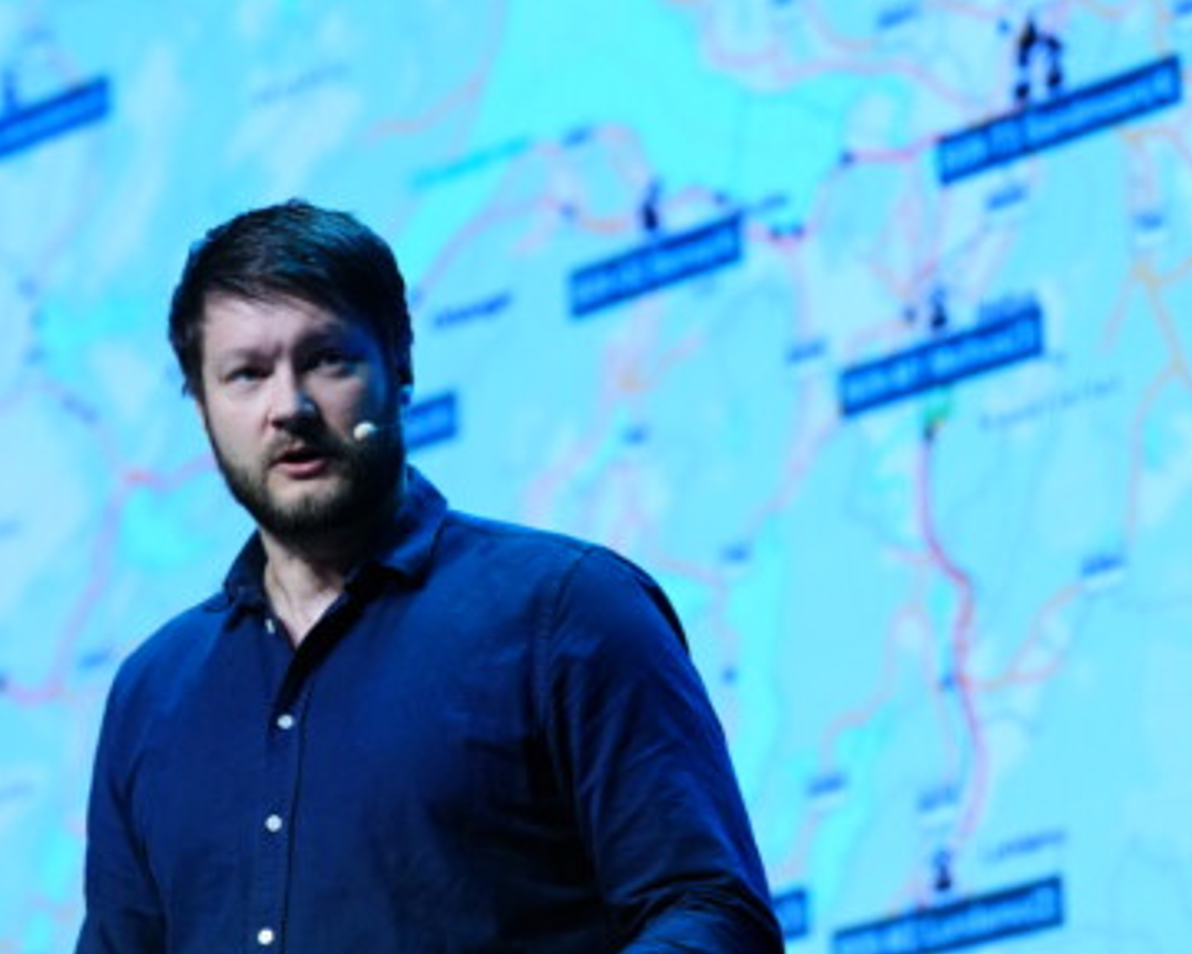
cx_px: 606
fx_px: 8820
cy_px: 348
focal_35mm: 250
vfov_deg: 6.2
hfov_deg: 7.7
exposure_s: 1/501
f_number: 2.8
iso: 2500
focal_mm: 125
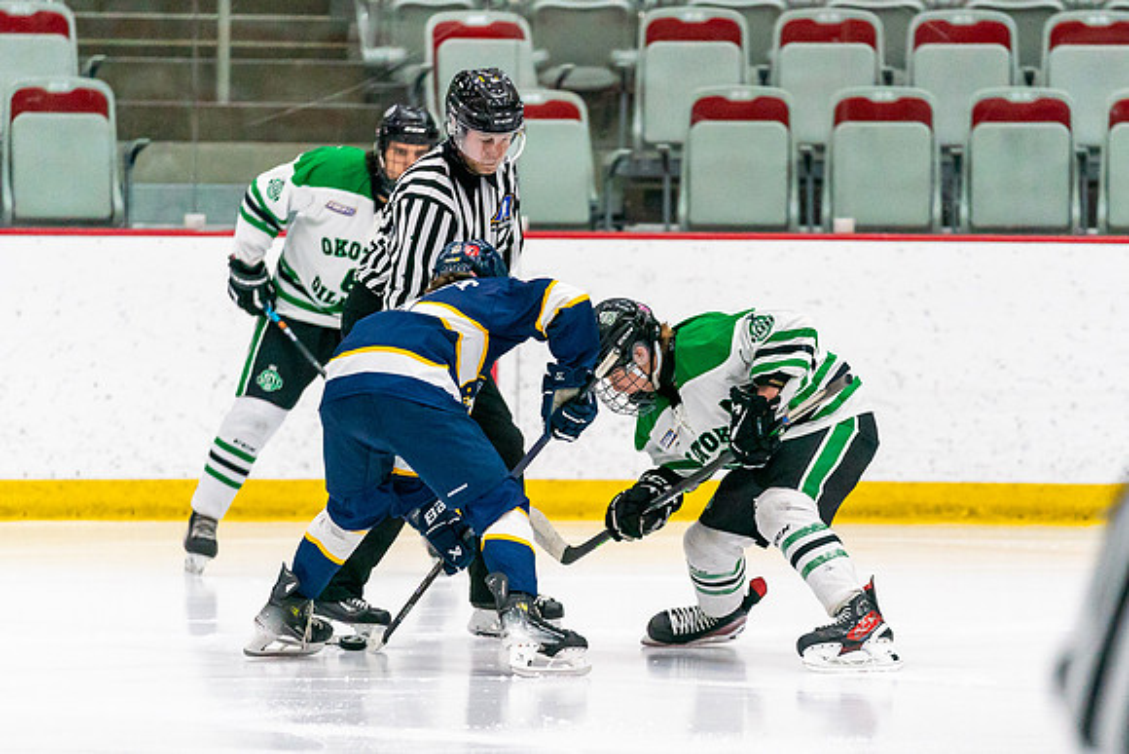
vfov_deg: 4.1
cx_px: 582
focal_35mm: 332
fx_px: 10399
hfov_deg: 6.2
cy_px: 517
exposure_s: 1/1250
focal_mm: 200
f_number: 2.8
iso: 3200
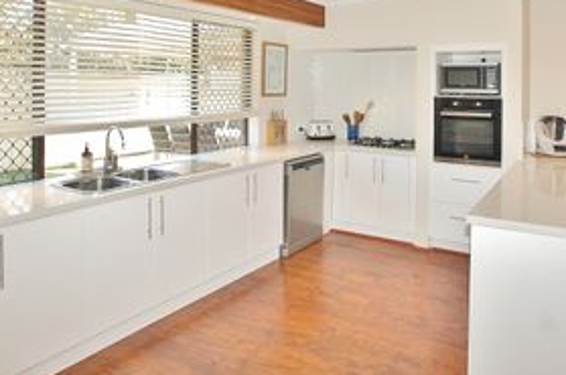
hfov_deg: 65.5
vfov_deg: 43.9
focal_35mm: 28
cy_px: 66
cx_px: 329
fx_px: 437
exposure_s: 1/80
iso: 400
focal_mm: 11
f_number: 4.5
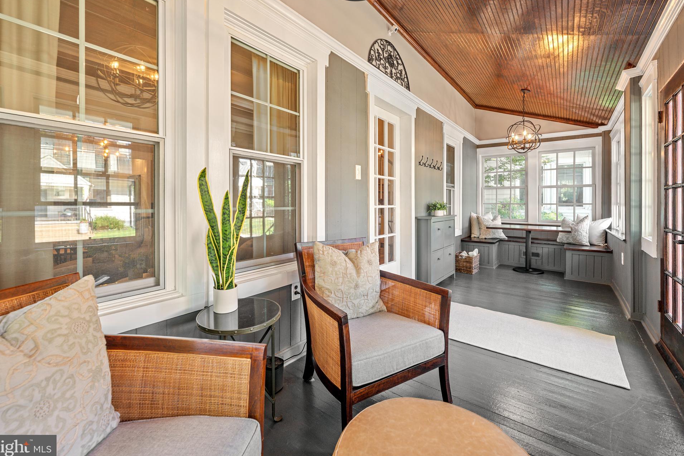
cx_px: 344
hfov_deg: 100.4
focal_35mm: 15
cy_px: 217
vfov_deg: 77.3
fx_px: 285
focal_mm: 14
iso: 100
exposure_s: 1/10
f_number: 5
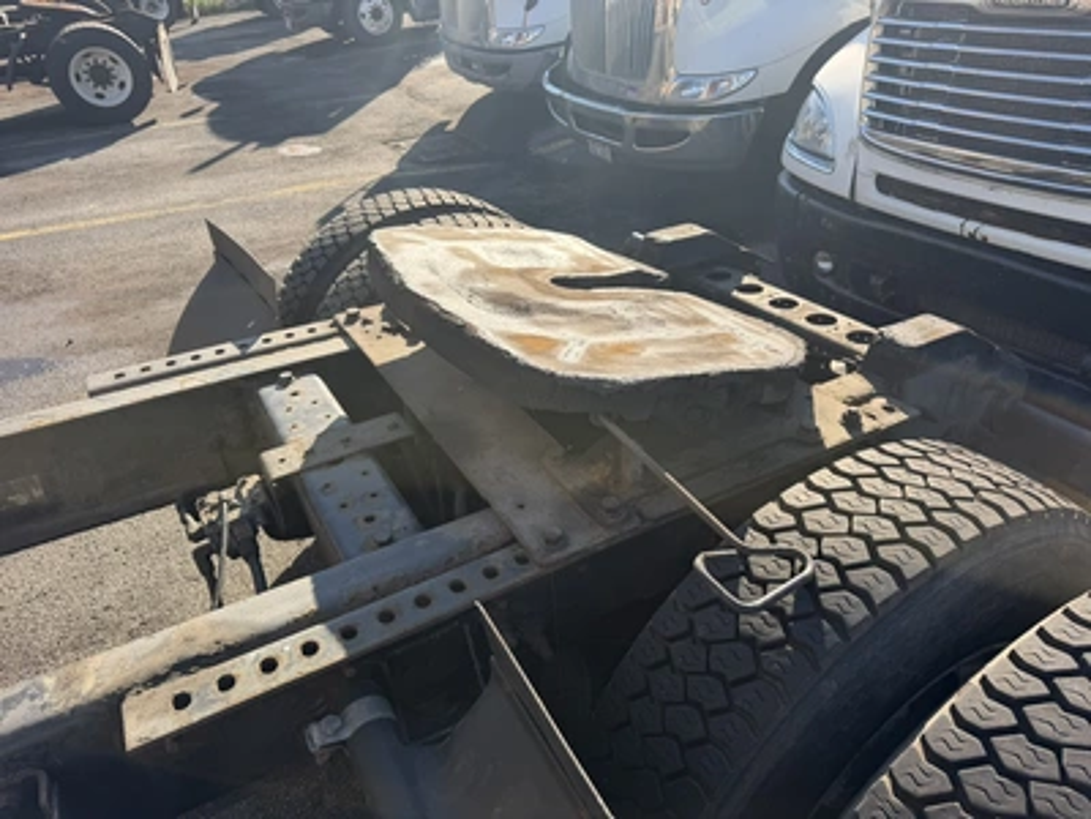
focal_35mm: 24
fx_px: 756
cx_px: 546
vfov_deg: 56.8
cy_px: 410
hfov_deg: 71.6
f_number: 1.78
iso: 80
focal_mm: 6.76
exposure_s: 1/1522
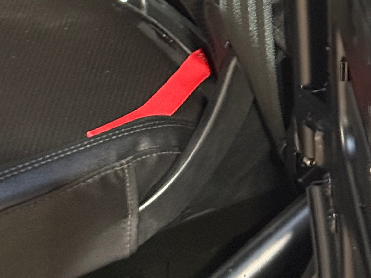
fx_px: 1811
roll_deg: +2.5
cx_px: 86
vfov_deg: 8.1
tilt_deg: -21.2
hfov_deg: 11.7
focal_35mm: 169
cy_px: -370
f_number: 1.78
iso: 500
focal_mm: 6.76
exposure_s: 1/33
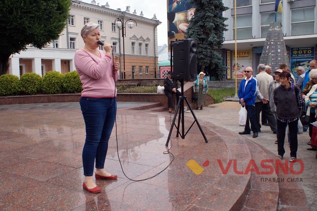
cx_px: 158
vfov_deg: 39.9
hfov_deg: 57.2
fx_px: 290
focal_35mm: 33
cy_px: 106
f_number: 6.3
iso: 100
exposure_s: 1/250
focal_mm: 22
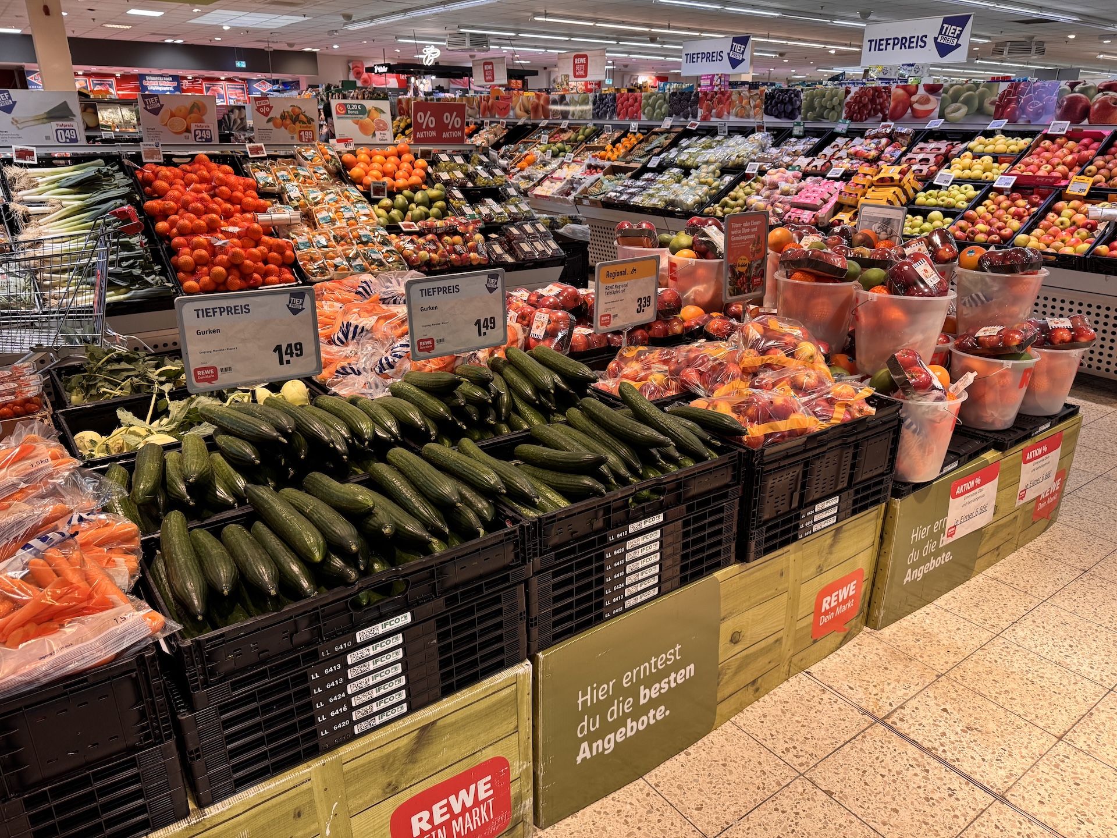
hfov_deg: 71.6
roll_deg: -0.4
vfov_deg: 56.8
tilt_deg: -21.5
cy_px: 419
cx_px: 558
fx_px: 774
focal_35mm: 24
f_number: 1.78
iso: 160
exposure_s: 1/100
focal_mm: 6.76
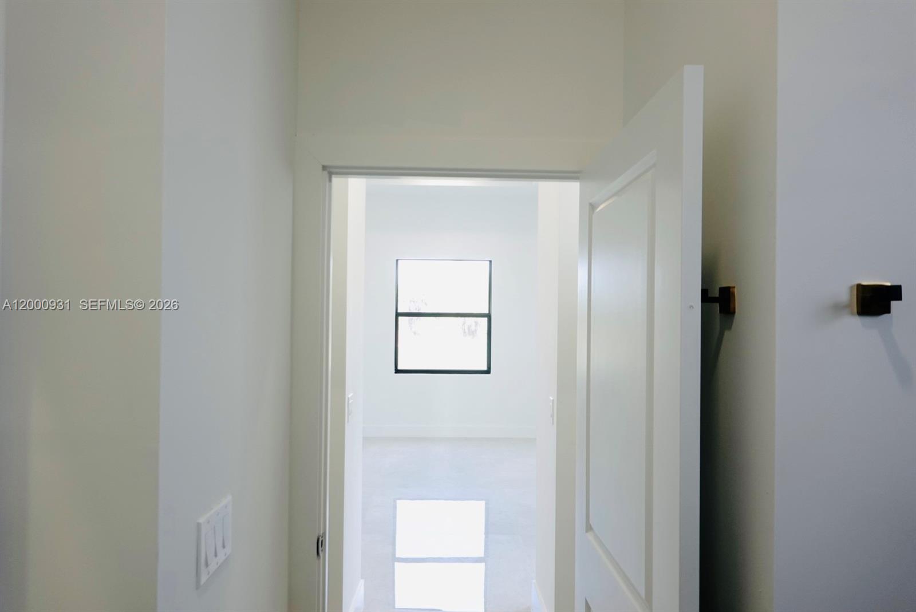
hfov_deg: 73.7
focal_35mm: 24
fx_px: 611
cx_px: 458
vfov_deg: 53.2
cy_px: 306
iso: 125
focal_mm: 9
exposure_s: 1/40
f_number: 2.8
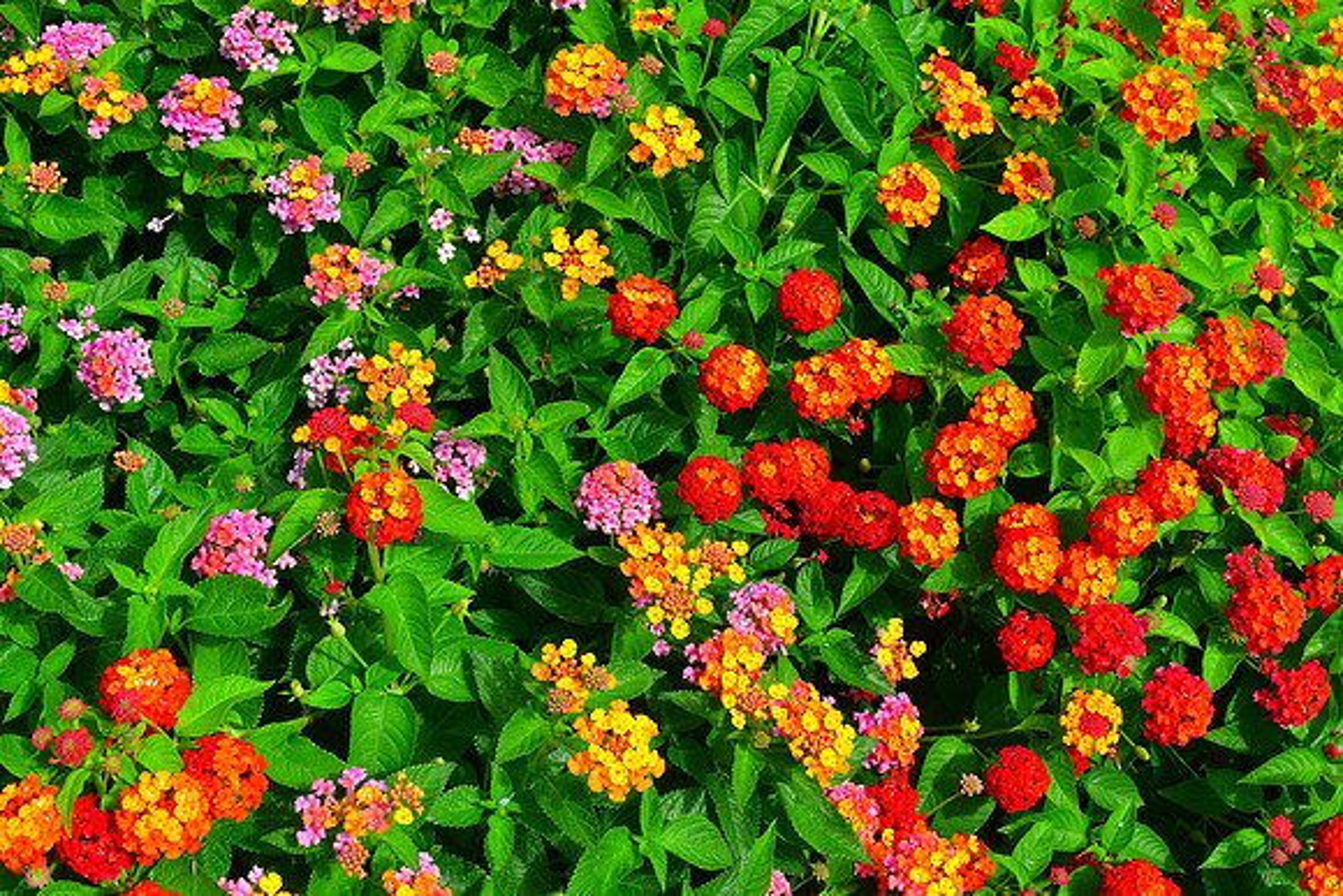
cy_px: 448
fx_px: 1940
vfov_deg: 26.0
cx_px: 672
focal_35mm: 52
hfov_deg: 38.2
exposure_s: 1/200
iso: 200
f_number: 11
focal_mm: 35
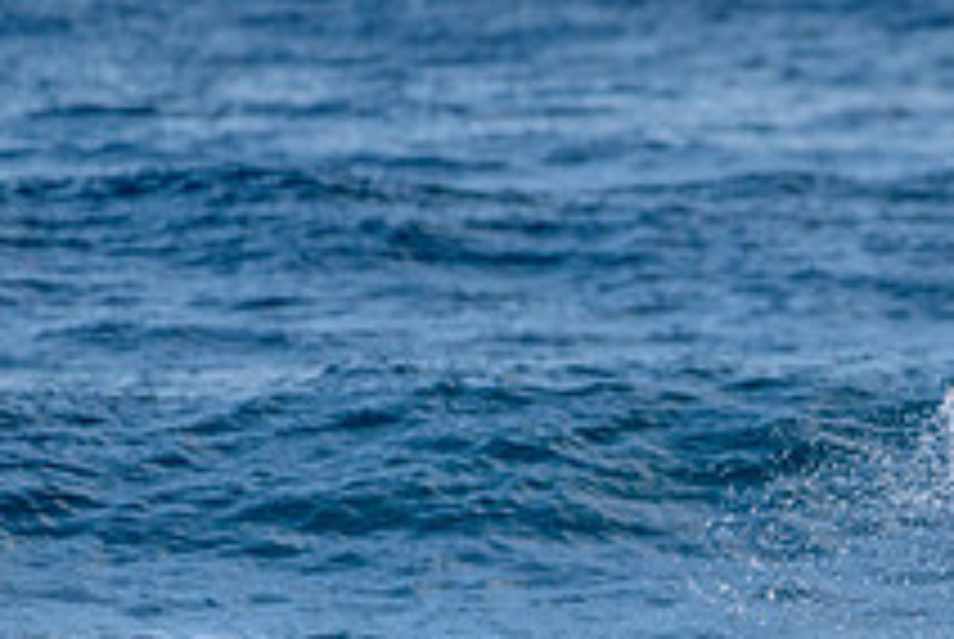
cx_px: 1224
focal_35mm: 1676
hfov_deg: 1.2
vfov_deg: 0.8
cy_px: 713
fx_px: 44475
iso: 280
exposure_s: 1/1250
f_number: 5.6
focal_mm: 500
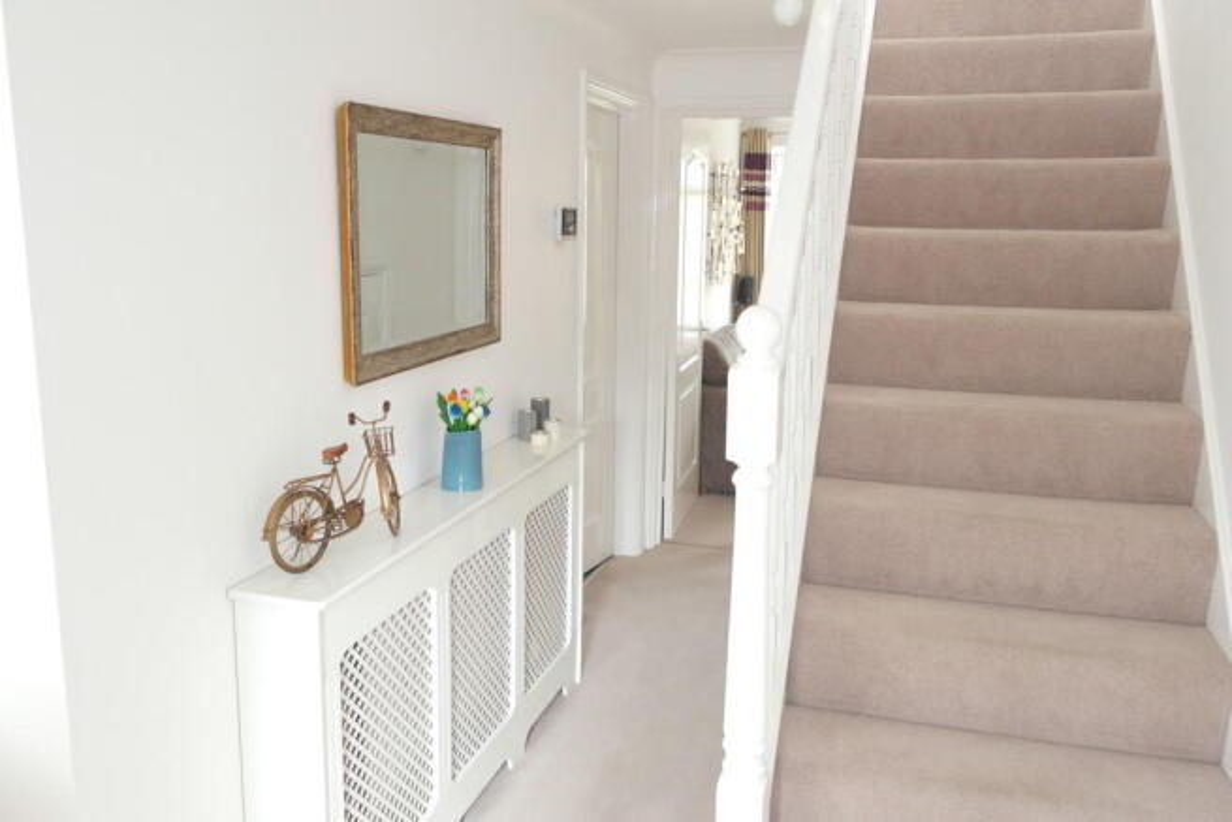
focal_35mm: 30
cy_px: 411
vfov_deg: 43.6
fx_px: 1027
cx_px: 616
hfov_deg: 61.9
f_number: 3.5
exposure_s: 1/40
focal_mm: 20
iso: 400
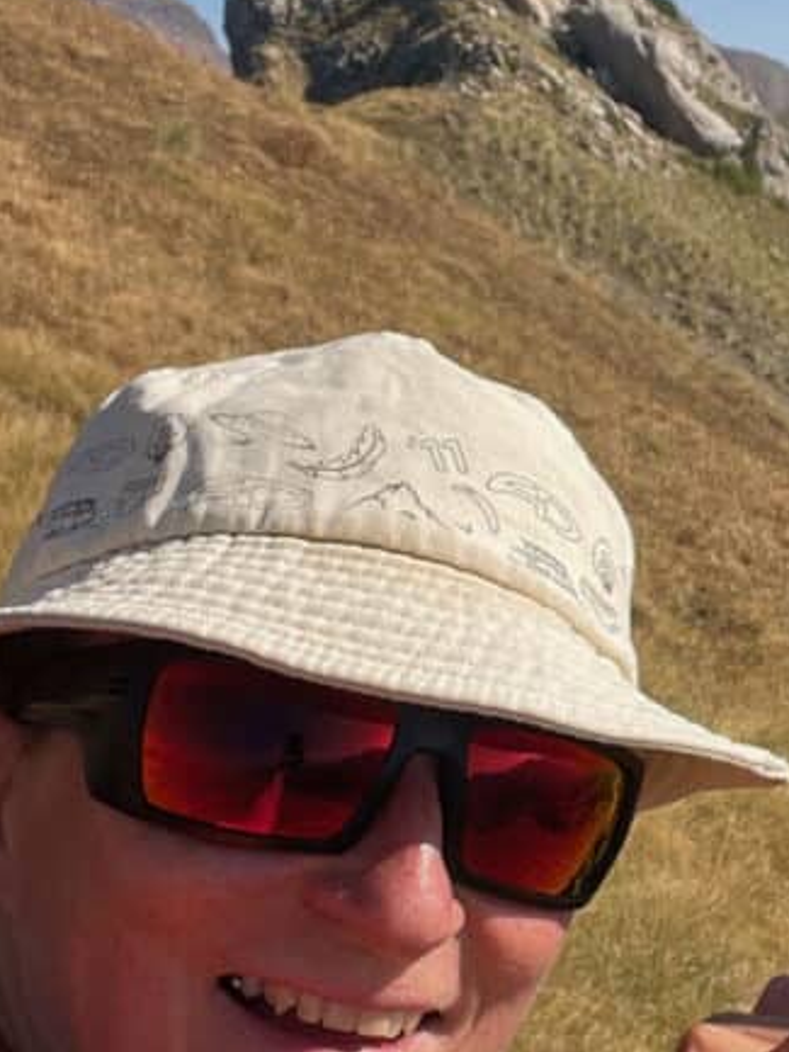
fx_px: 2157
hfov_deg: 20.2
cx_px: 770
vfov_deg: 27.4
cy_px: 510
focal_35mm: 71
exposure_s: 1/871
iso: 25
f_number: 2.2
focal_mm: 2.7
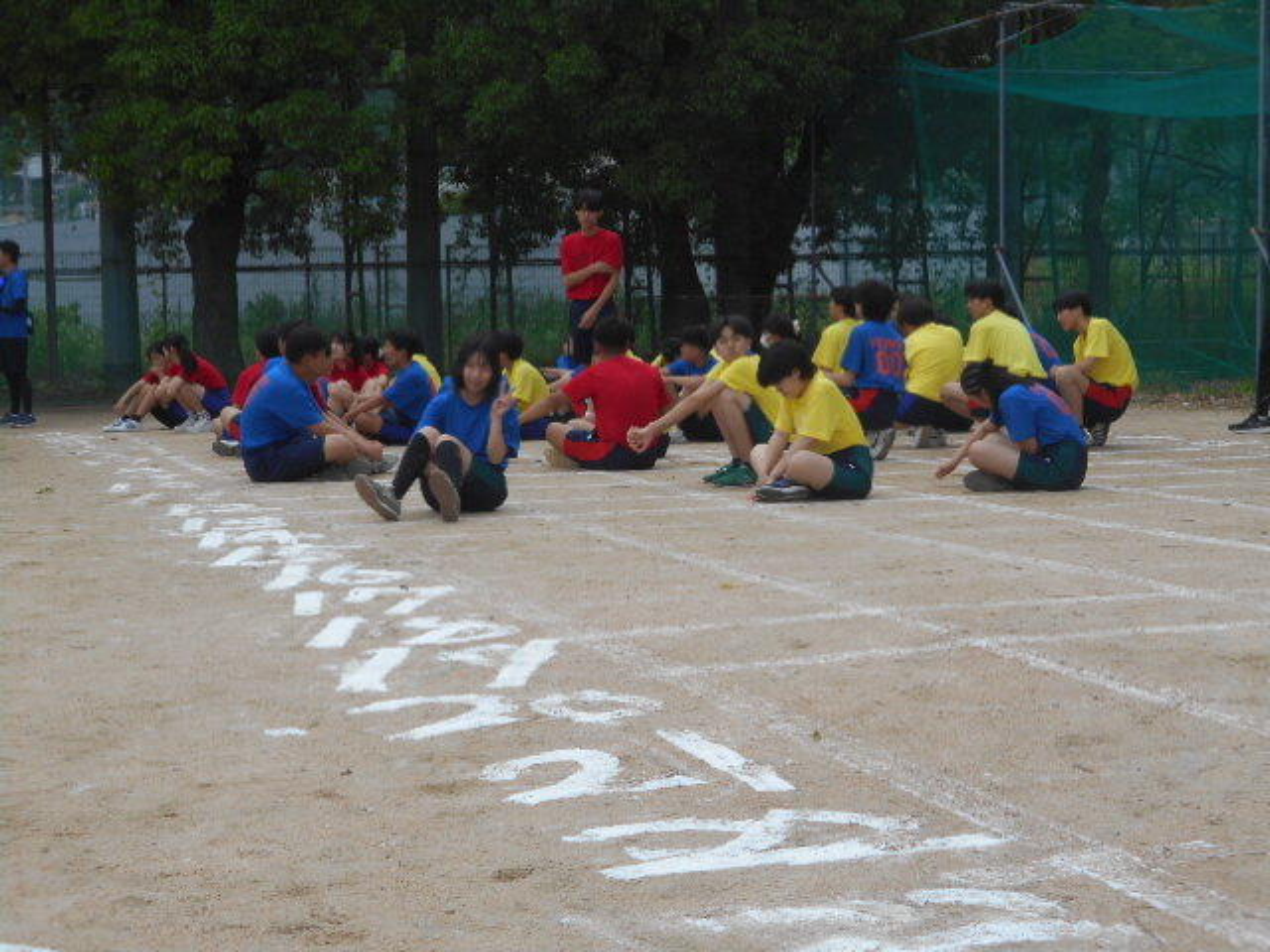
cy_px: 476
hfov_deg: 29.4
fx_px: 2421
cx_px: 635
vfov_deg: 22.3
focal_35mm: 66
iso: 80
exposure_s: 1/500
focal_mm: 11.6
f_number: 5.3
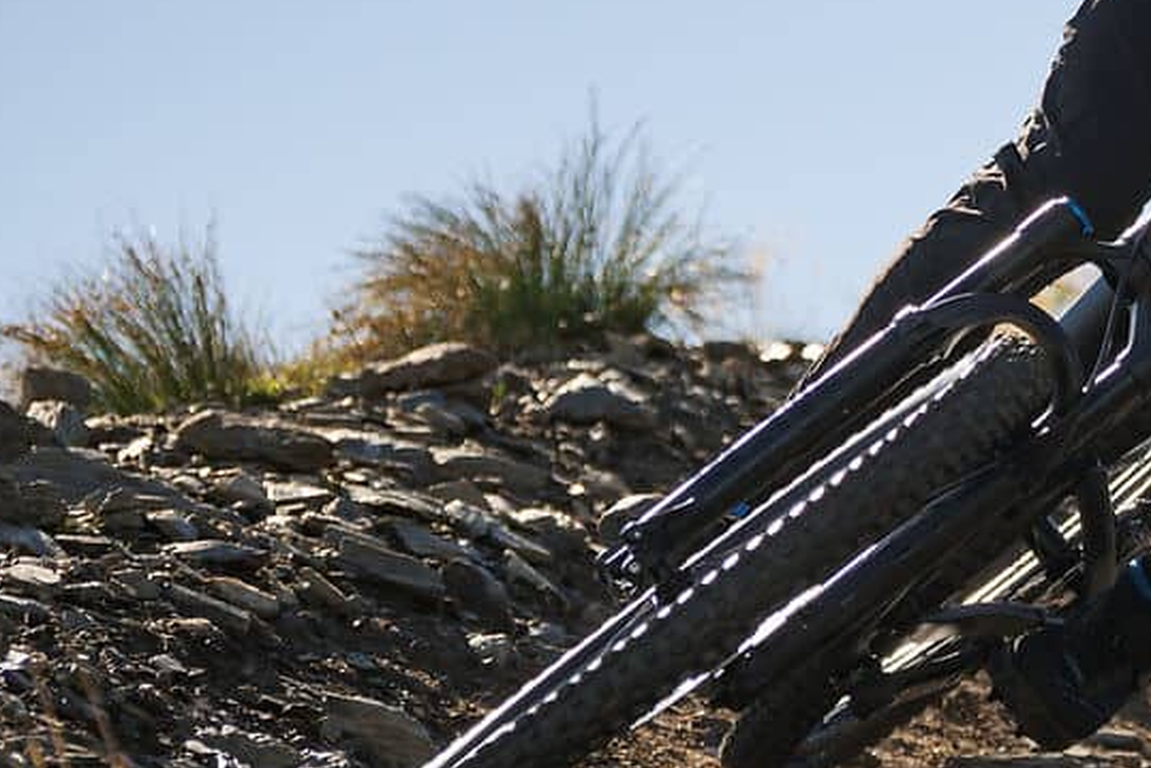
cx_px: 1406
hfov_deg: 4.0
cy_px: 173
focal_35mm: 517
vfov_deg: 2.7
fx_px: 16533
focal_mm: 145
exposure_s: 1/2500
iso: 160
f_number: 2.8
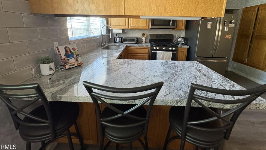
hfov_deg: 99.4
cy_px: 52
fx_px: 113
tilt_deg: -11.0
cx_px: 135
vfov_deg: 65.5
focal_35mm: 16
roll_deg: -1.1
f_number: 2.2
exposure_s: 1/60
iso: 500
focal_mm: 2.22
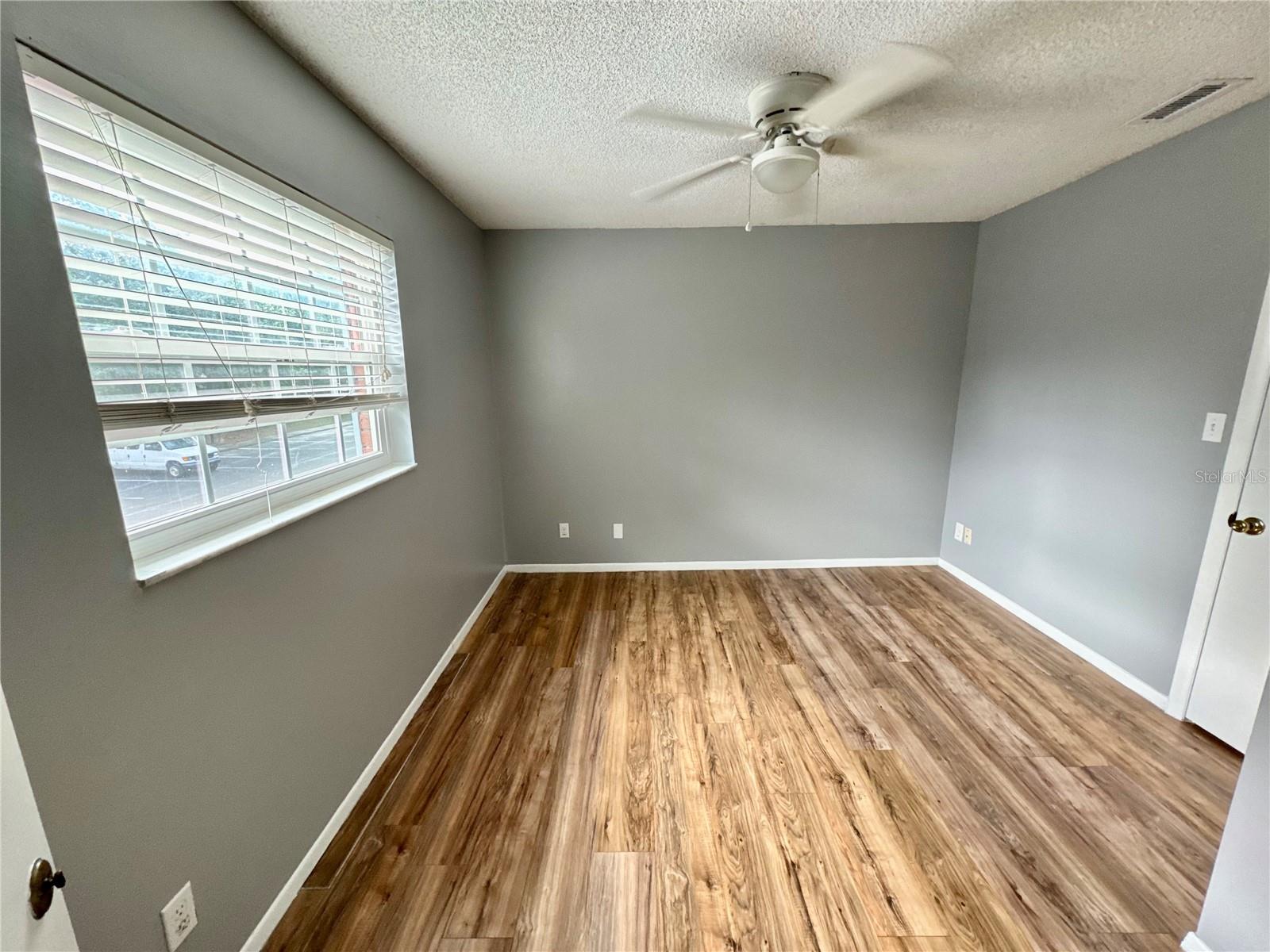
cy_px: 476
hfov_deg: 102.1
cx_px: 635
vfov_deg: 85.7
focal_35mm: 14
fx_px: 514
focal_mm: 2.22
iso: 200
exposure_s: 1/60
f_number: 2.2
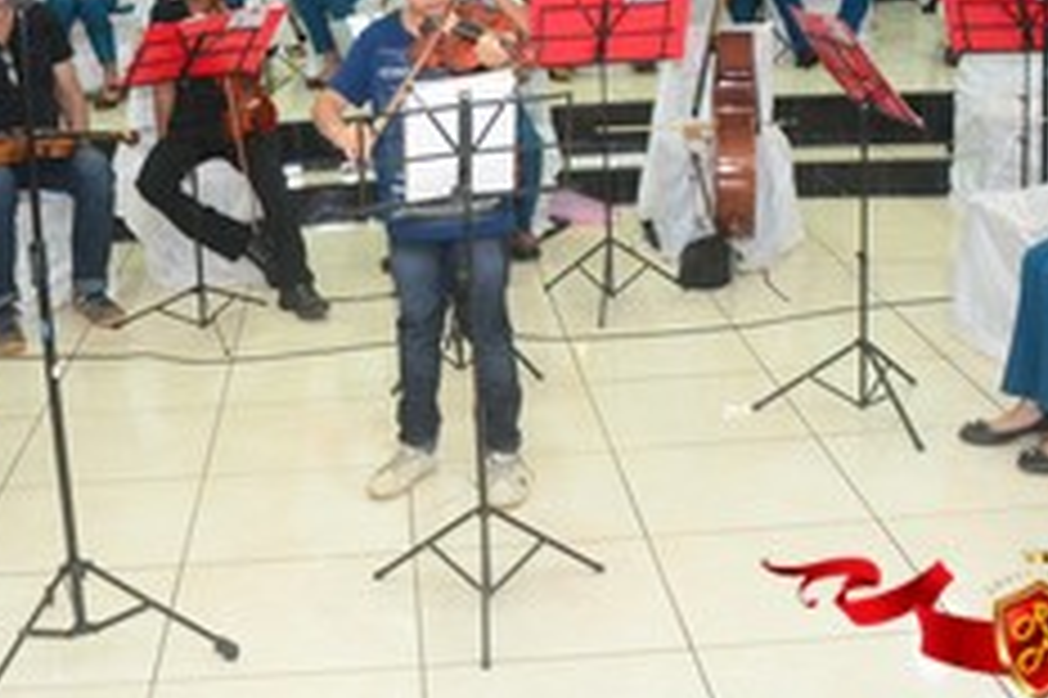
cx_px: 364
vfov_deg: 23.1
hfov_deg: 34.2
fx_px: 1687
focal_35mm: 58
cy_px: 167
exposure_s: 1/60
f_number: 3.5
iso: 1600
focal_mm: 20
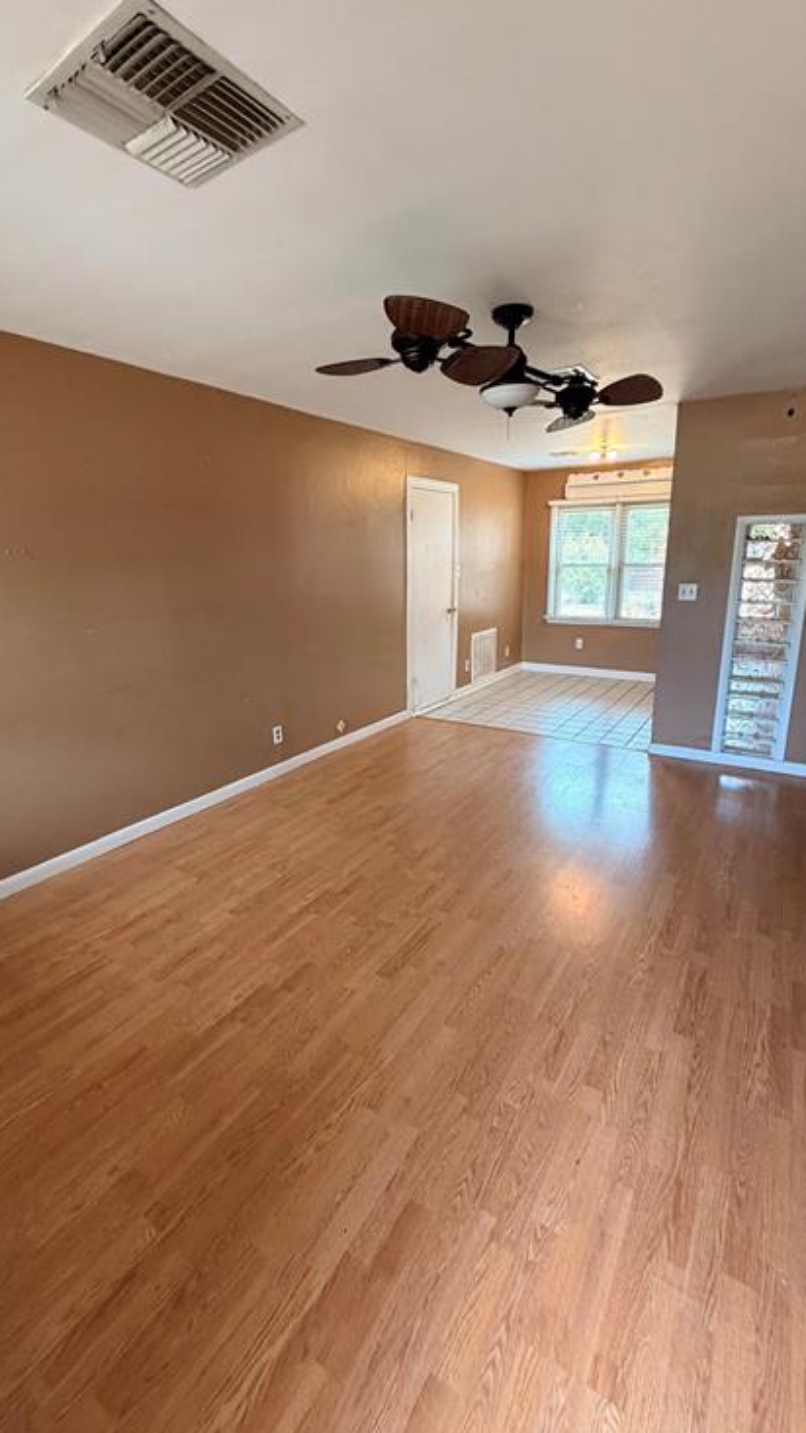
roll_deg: +1.5
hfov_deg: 67.1
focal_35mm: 16
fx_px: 608
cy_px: 703
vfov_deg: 99.3
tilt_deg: -14.3
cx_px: 397
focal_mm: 2.22
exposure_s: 1/73
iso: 320
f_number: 2.2
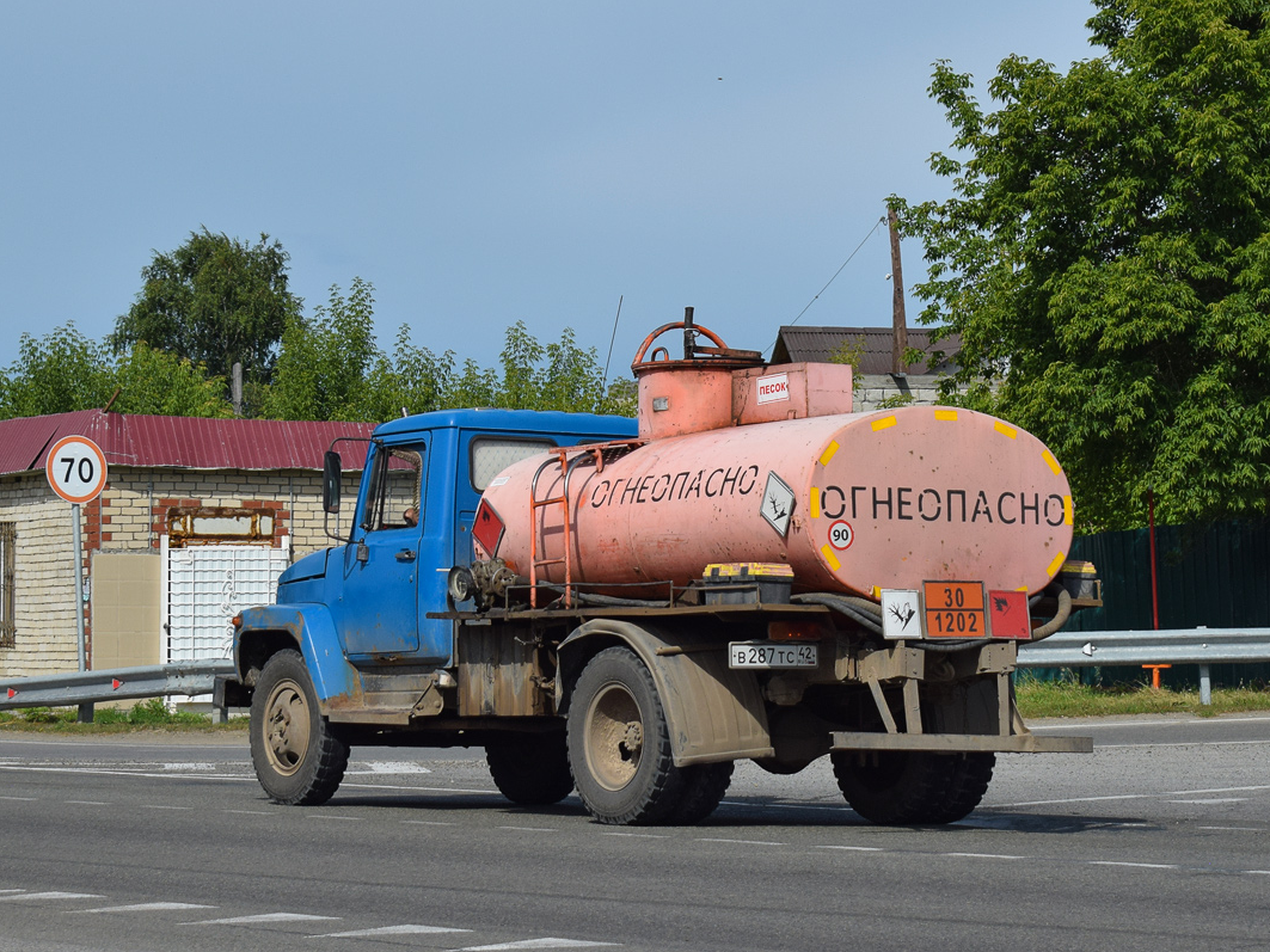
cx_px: 607
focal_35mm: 90
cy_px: 475
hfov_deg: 21.9
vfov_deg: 16.5
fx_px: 3285
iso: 200
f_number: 7.1
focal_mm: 55
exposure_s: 1/1250
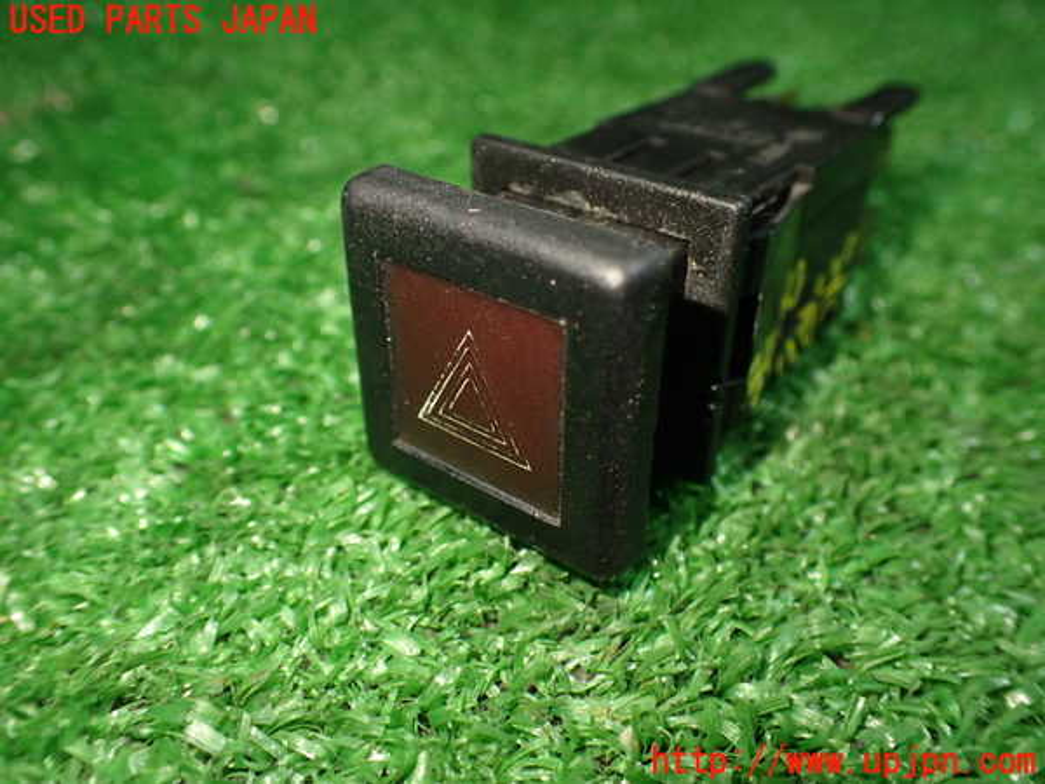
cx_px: 522
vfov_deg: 46.8
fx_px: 906
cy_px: 392
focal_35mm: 30
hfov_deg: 60.0
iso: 640
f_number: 2.3
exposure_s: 1/125
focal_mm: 5.4
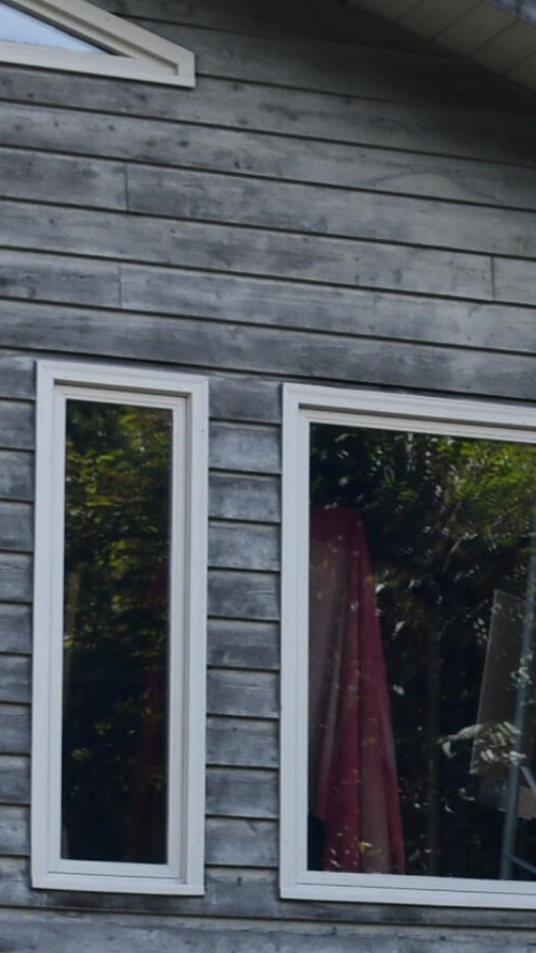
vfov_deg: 11.6
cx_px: 905
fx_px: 4626
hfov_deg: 6.5
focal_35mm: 183
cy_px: 1025
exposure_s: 1/250
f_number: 8
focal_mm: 26
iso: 160
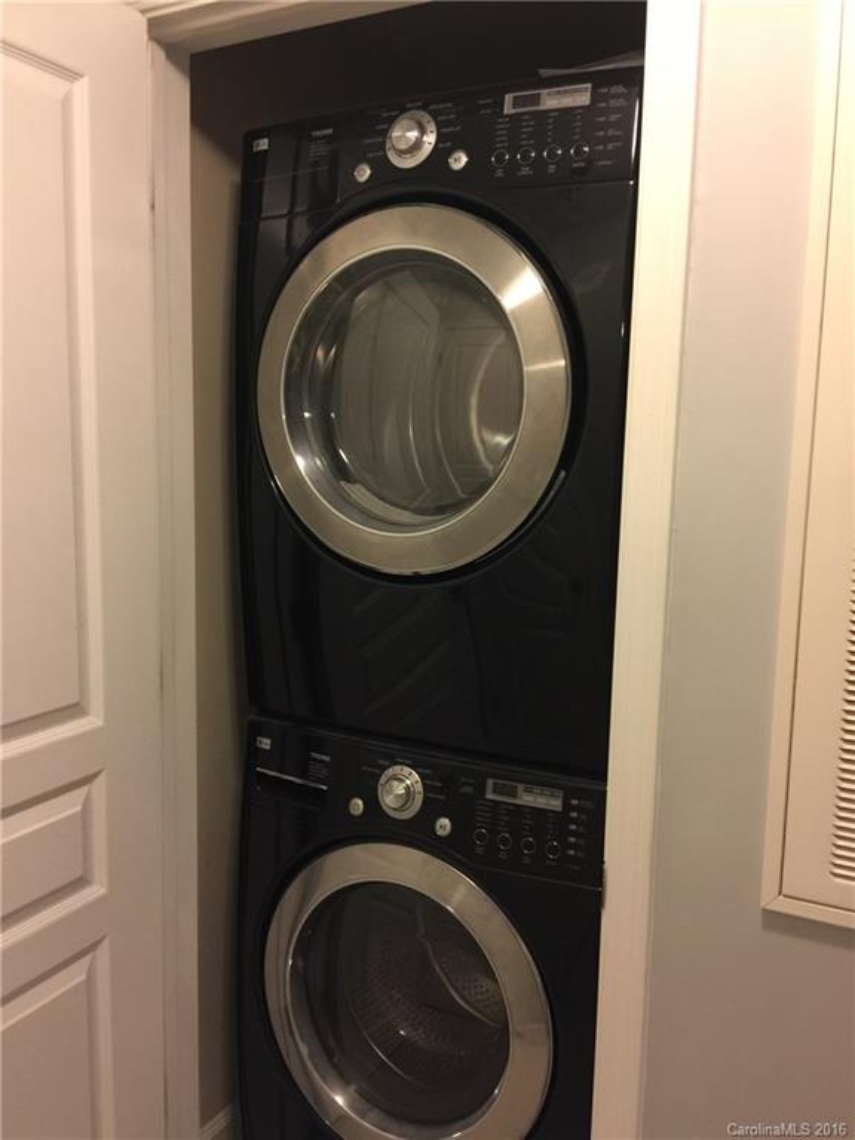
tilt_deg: -6.1
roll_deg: -1.1
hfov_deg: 48.2
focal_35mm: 29
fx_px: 955
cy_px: 570
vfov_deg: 61.7
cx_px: 428
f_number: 2.2
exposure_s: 1/10
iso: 100
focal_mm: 4.15
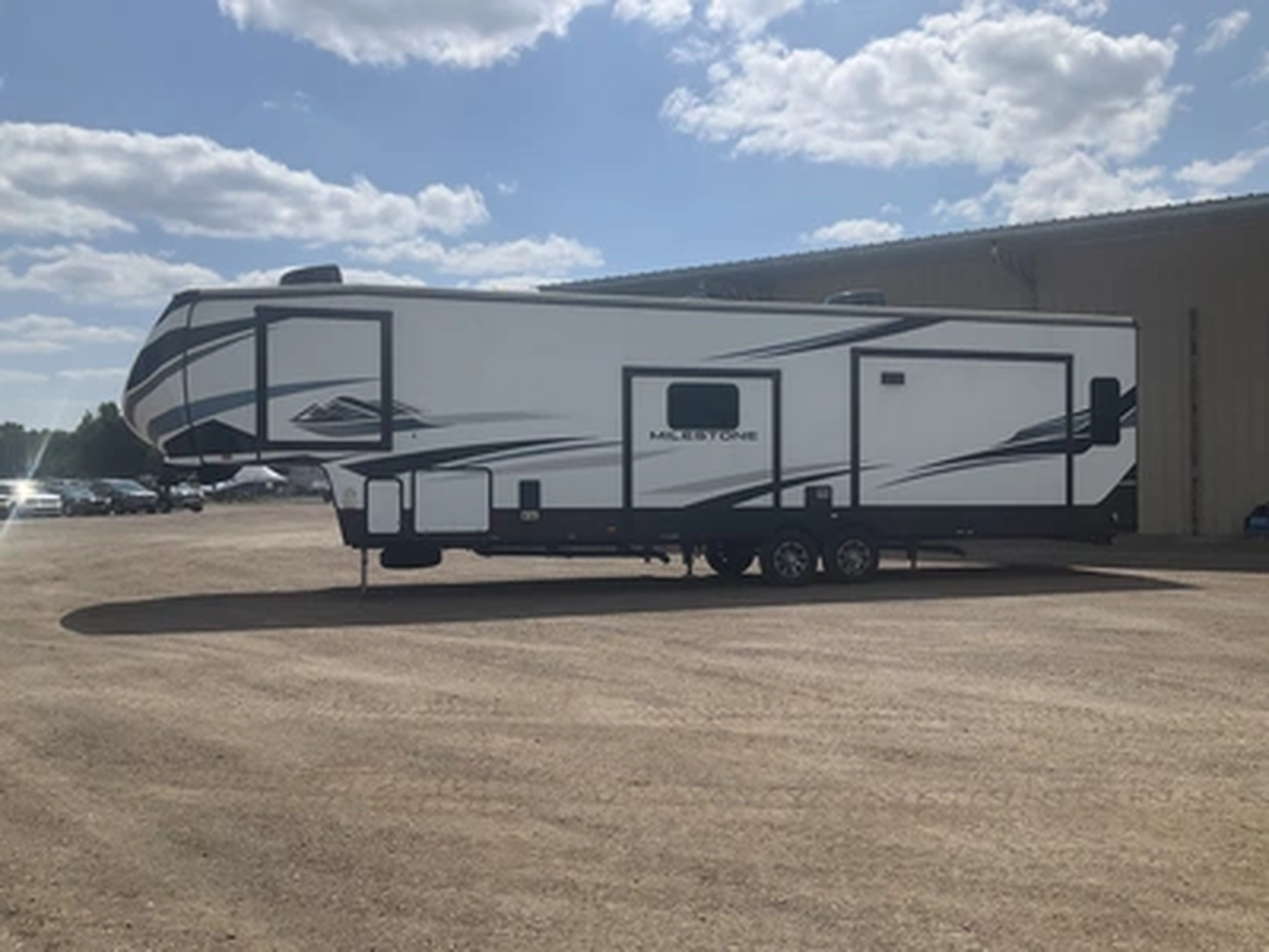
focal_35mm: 29
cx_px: 634
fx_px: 1063
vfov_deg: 48.2
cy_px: 476
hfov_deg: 61.7
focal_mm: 3
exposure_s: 1/4065
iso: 25
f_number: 1.8
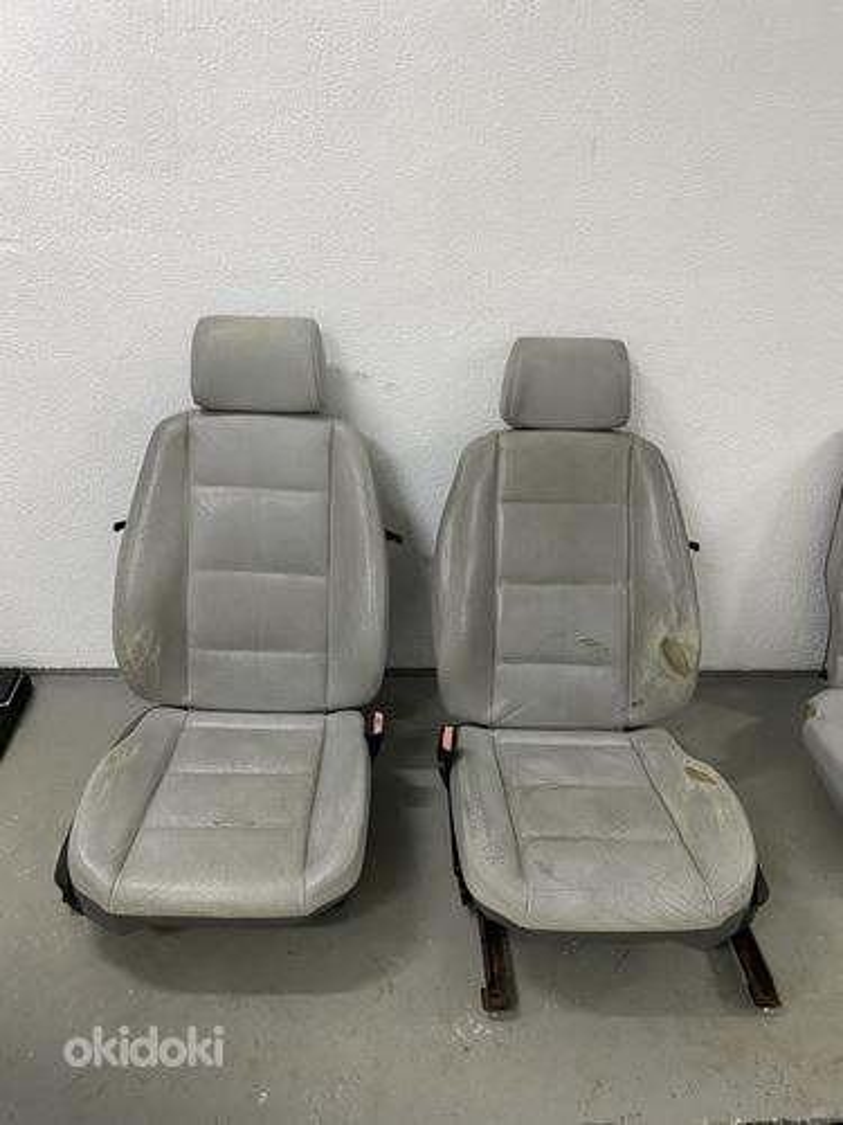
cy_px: 562
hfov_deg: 53.1
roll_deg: -4.3
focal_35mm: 26
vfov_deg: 67.3
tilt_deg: -30.0
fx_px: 844
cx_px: 422
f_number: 1.8
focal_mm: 4.25
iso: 125
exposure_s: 1/50
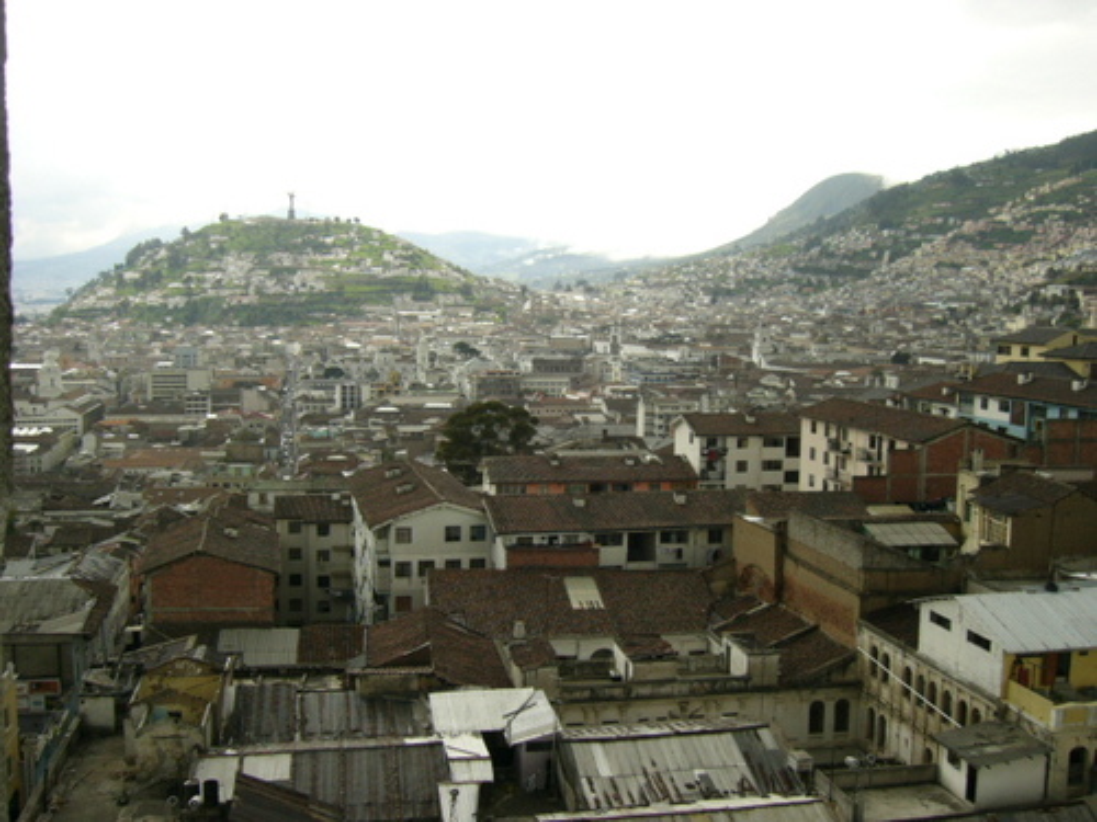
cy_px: 411
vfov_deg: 40.7
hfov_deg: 52.6
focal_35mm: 35
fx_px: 1109
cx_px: 548
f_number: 8
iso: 100
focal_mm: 5.8
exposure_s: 1/100
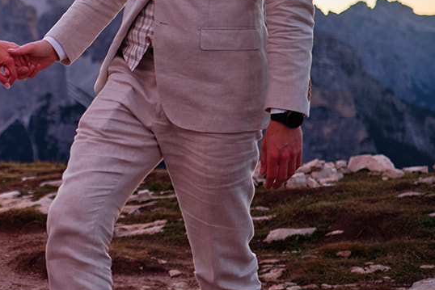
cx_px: -76
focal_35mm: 104
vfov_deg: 13.1
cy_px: 57
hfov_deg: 18.7
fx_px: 1257
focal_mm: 23
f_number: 1.4
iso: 125
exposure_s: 1/240
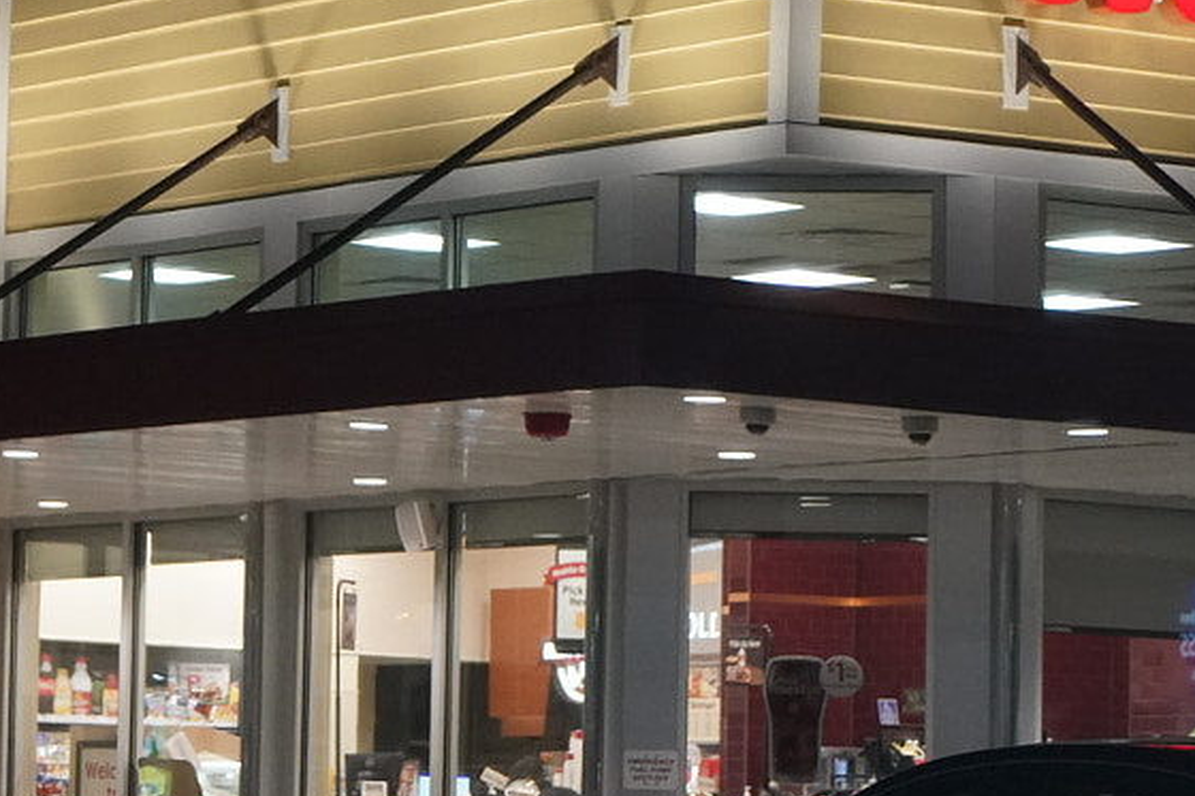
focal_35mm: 177
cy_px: 356
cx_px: -113
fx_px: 5873
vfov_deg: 7.8
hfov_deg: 11.5
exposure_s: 1/160
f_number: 4
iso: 5000
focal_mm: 62
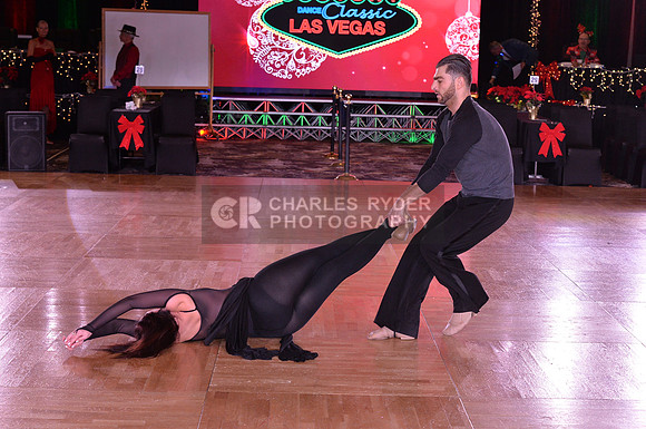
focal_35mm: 70
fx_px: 1254
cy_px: 214
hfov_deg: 28.9
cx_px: 323
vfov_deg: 19.4
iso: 2000
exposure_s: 1/250
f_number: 6.3
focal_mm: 70
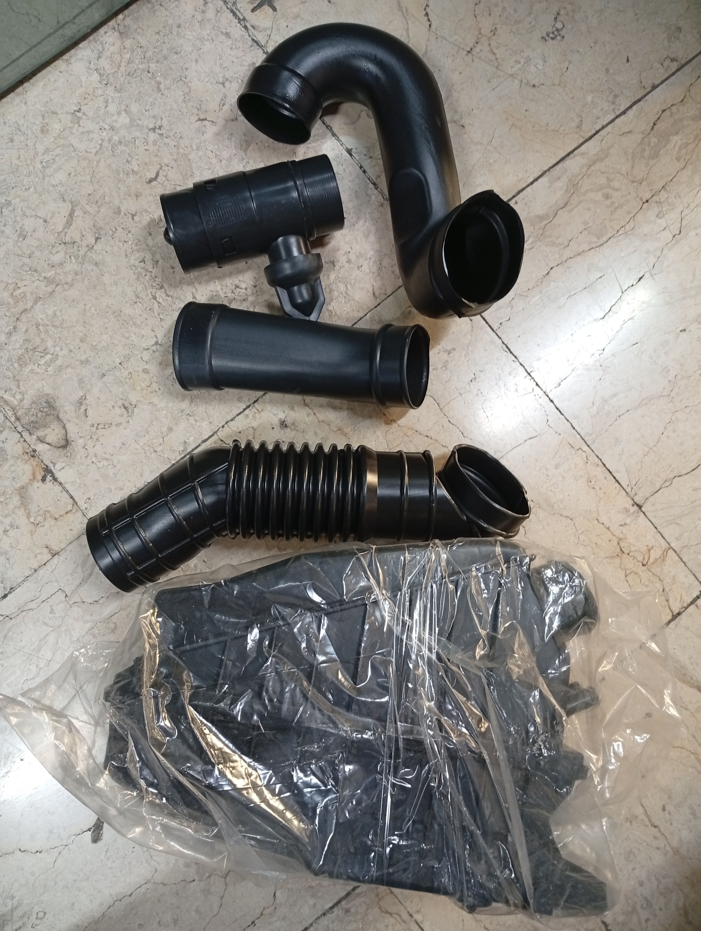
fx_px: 727
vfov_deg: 65.2
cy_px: 466
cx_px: 350
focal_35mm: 27
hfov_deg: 51.5
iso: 360
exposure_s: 1/33.3
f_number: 1.8
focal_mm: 3.98
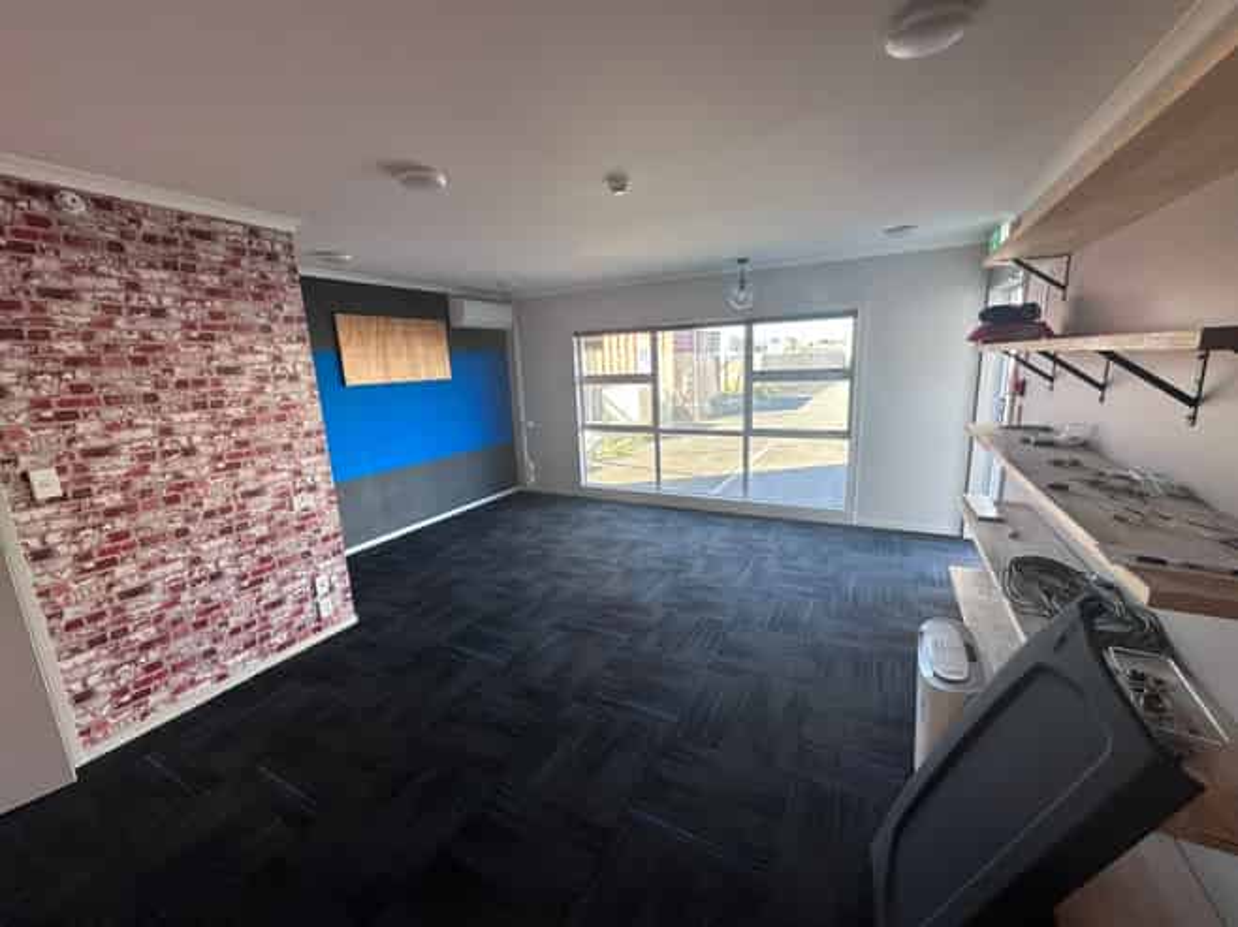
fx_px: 501
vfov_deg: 85.6
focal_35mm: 14
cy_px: 464
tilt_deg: -10.9
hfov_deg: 102.1
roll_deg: +2.2
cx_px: 619
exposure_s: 1/100
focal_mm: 2.22
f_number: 2.2
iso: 100
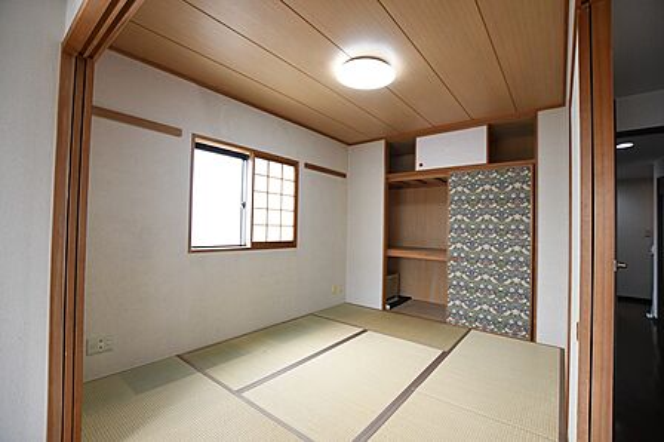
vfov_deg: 77.2
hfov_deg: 100.4
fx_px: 276
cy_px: 221
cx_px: 332
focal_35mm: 15
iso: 1600
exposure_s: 1/500
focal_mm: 10
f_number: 3.5
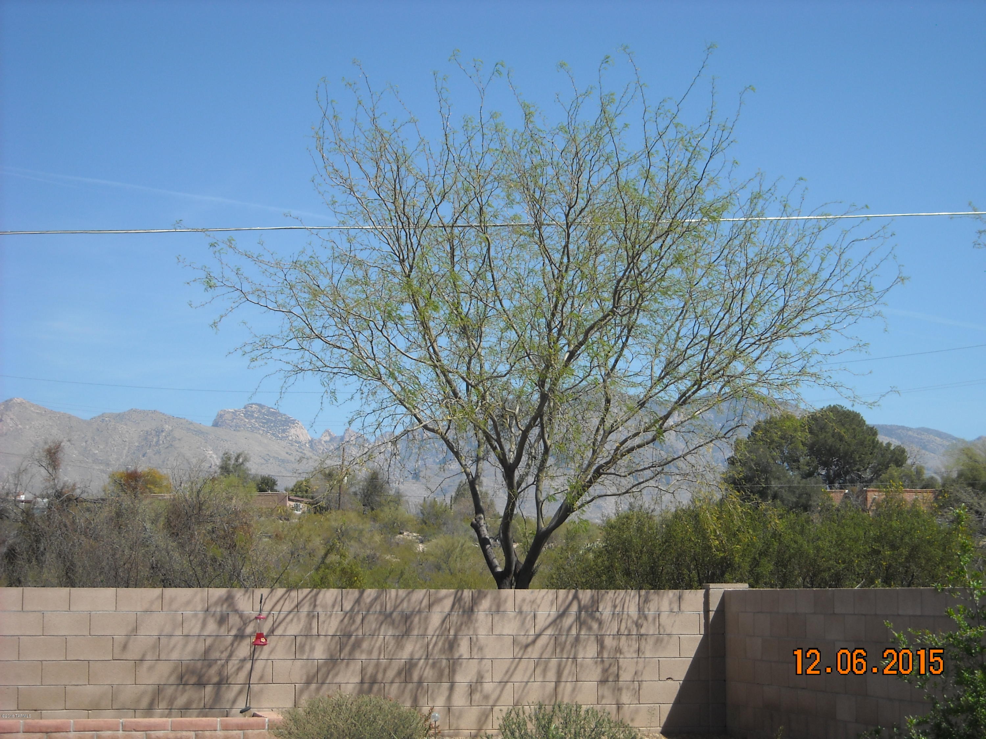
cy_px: 370
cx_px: 493
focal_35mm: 76
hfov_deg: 25.7
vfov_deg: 19.4
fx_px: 2165
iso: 64
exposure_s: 1/176
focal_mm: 12.3
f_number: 7.7
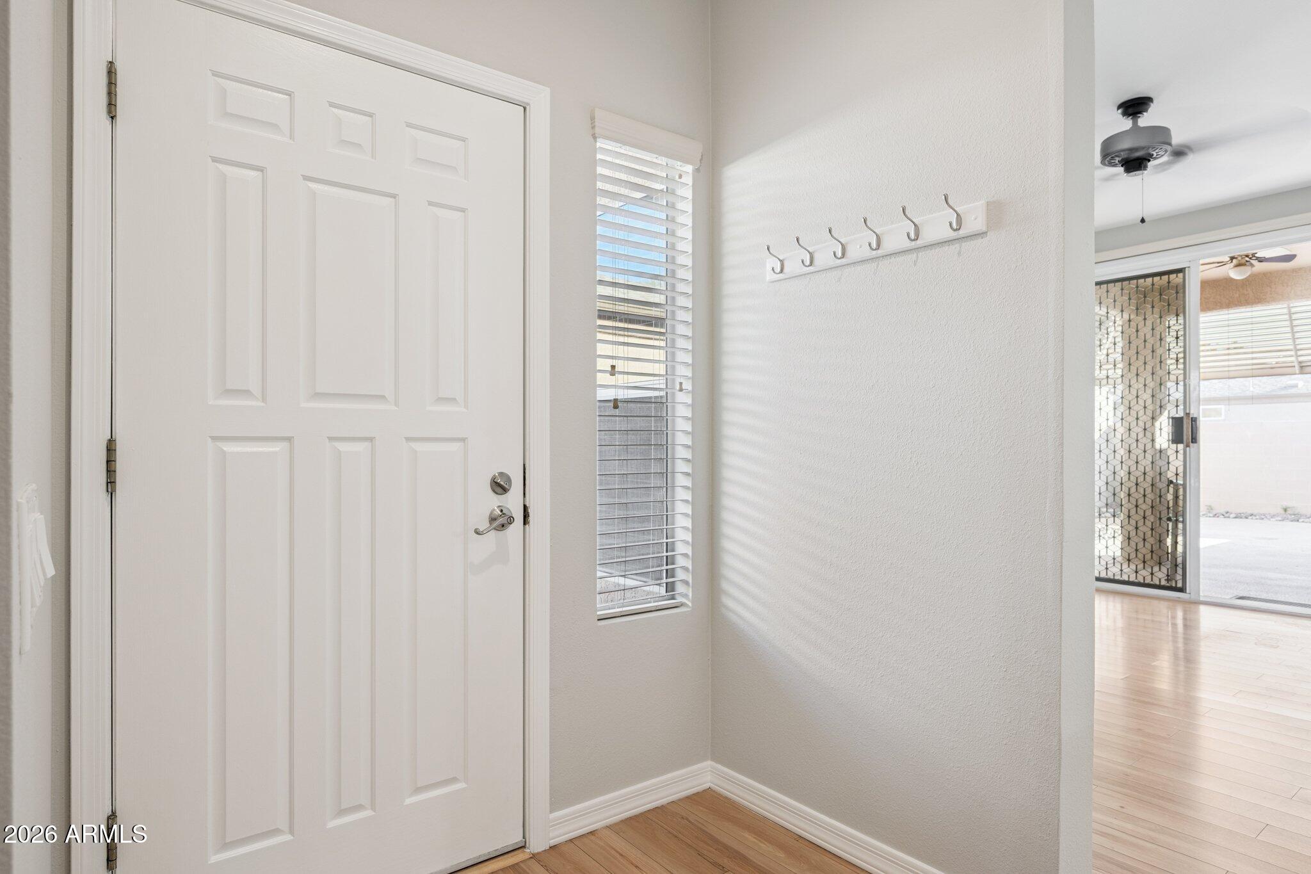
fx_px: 728
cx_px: 656
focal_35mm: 20
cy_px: 437
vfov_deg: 61.9
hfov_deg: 84.0
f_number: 8
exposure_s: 1/20
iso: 320
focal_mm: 20
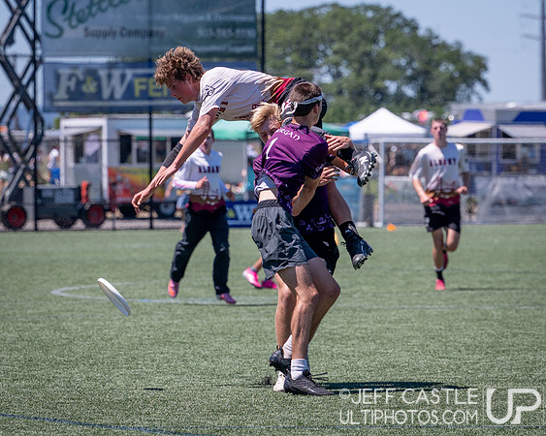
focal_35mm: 278
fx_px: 4490
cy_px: 131
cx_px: 204
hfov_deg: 7.0
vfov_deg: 5.6
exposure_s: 1/2000
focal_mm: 135
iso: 100
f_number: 4
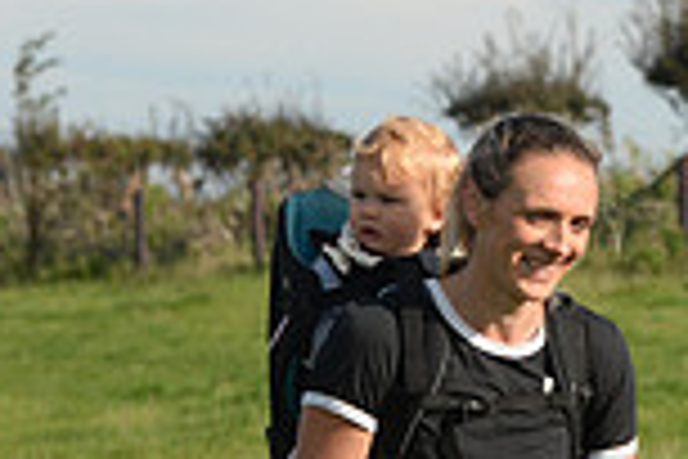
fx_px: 9421
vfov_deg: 2.8
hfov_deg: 4.2
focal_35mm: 493
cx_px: 1165
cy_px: 513
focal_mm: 130
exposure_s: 1/1250
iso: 720
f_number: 6.3
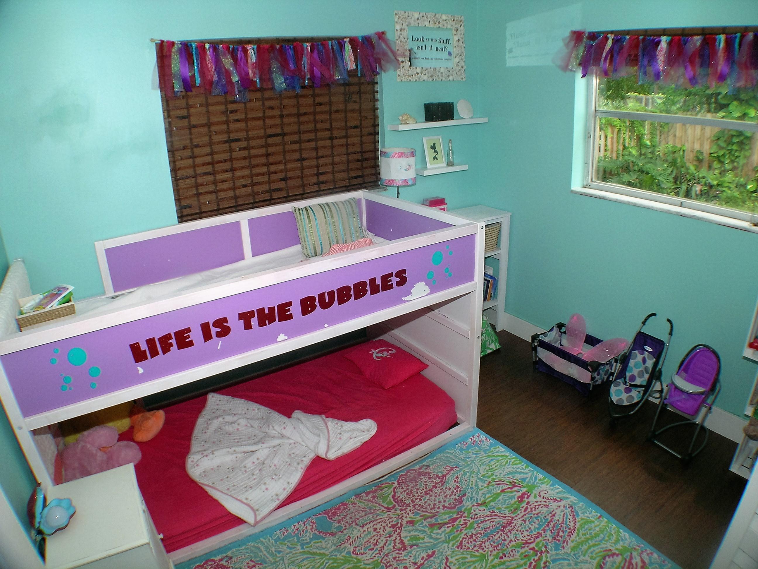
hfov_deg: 63.4
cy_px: 284
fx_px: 613
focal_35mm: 28
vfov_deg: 49.7
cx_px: 379
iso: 50
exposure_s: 1/60.1
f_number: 4
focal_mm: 5.8
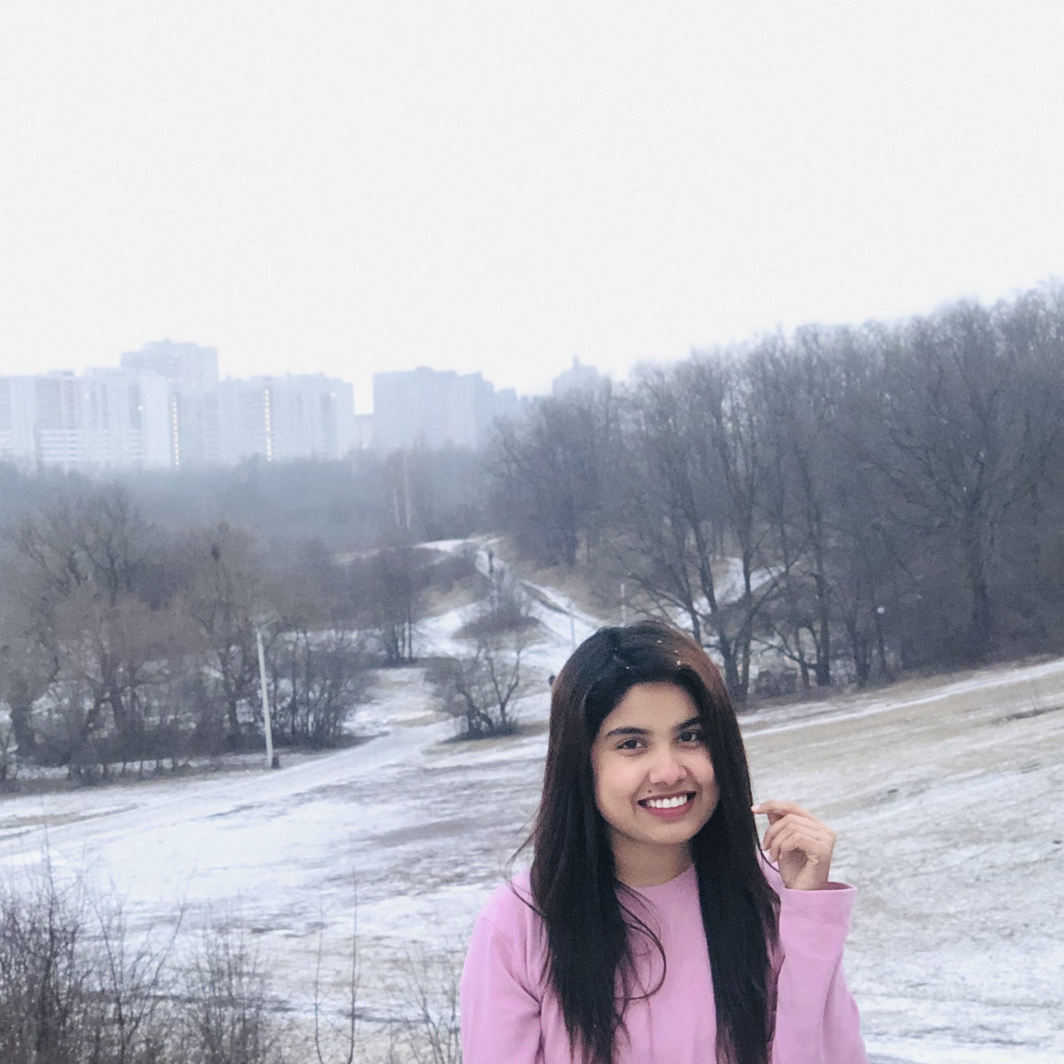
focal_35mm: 84
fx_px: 2921
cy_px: 794
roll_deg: +2.3
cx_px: 517
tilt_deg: -4.4
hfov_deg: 20.6
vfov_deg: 20.5
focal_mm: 6
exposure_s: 1/20
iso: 160
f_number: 2.4
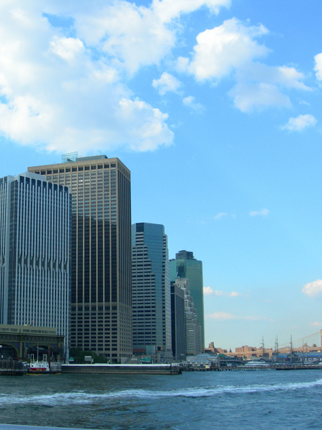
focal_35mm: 52
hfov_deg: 27.2
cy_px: 219
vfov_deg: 36.8
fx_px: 646
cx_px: 44
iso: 50
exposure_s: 1/299
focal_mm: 7.8
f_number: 4.8
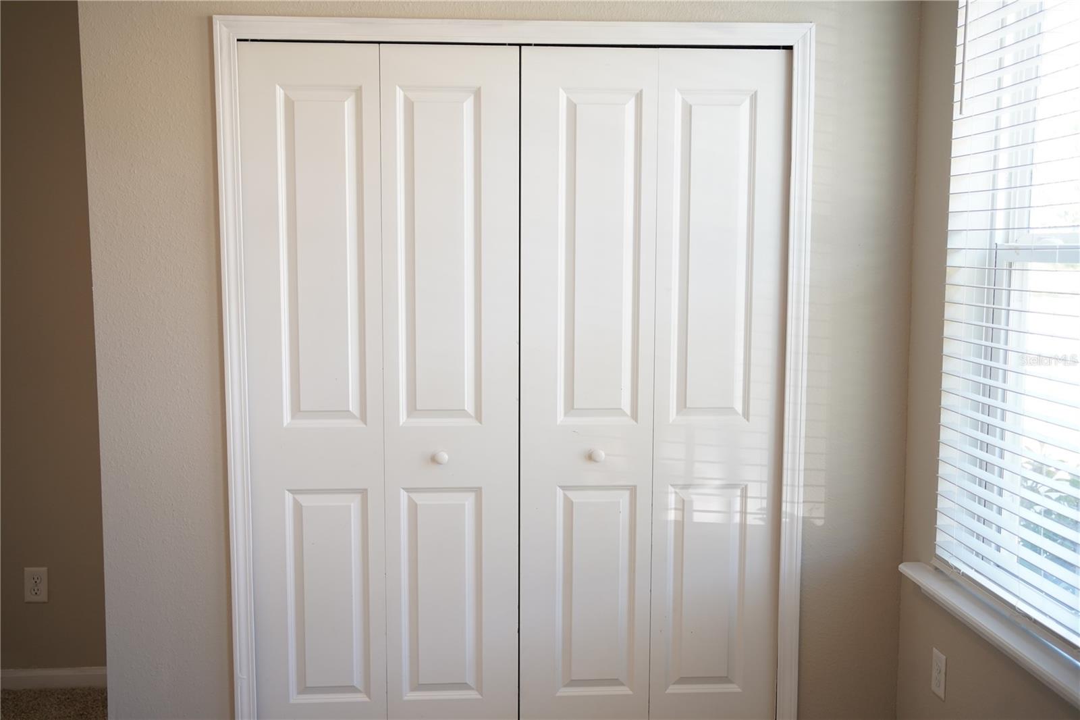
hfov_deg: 54.4
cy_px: 360
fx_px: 1050
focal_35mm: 35
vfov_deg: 37.8
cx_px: 540
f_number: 2.8
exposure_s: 1/60
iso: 320
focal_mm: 35
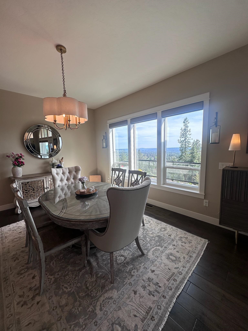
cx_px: 124
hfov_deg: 85.7
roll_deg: -2.4
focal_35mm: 14
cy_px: 166
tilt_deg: -8.0
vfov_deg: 102.1
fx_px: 134
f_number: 2.2
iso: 40
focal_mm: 2.22
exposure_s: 1/330
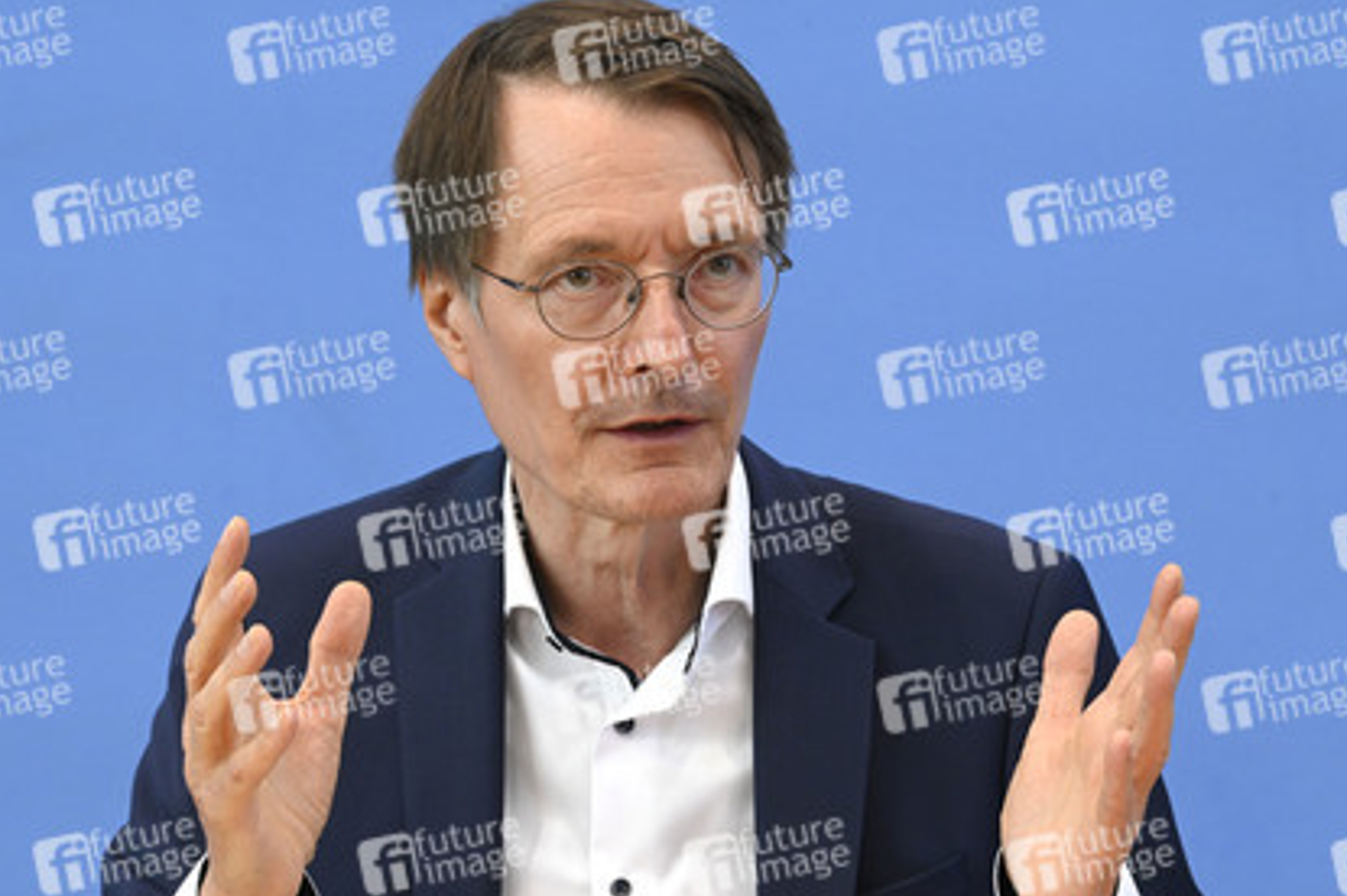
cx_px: 680
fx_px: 5084
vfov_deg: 10.1
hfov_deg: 15.1
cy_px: 451
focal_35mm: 136
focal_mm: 125
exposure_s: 1/320
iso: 3200
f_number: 9
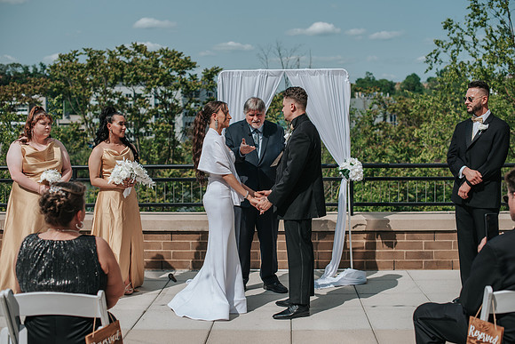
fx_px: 715
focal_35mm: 50
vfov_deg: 27.0
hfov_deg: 39.6
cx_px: 258
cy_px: 172
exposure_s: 1/2000
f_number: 3.2
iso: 100
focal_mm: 50
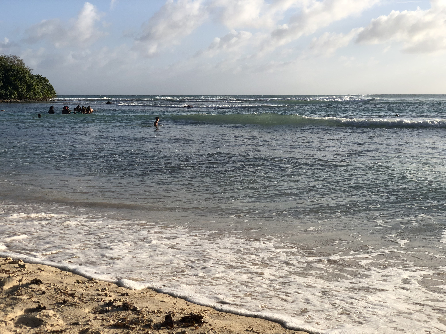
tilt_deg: -6.1
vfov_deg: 28.0
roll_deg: +1.1
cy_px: 167
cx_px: 223
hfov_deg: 36.8
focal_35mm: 52
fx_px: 670
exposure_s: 1/1548
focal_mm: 6
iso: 16
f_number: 2.4
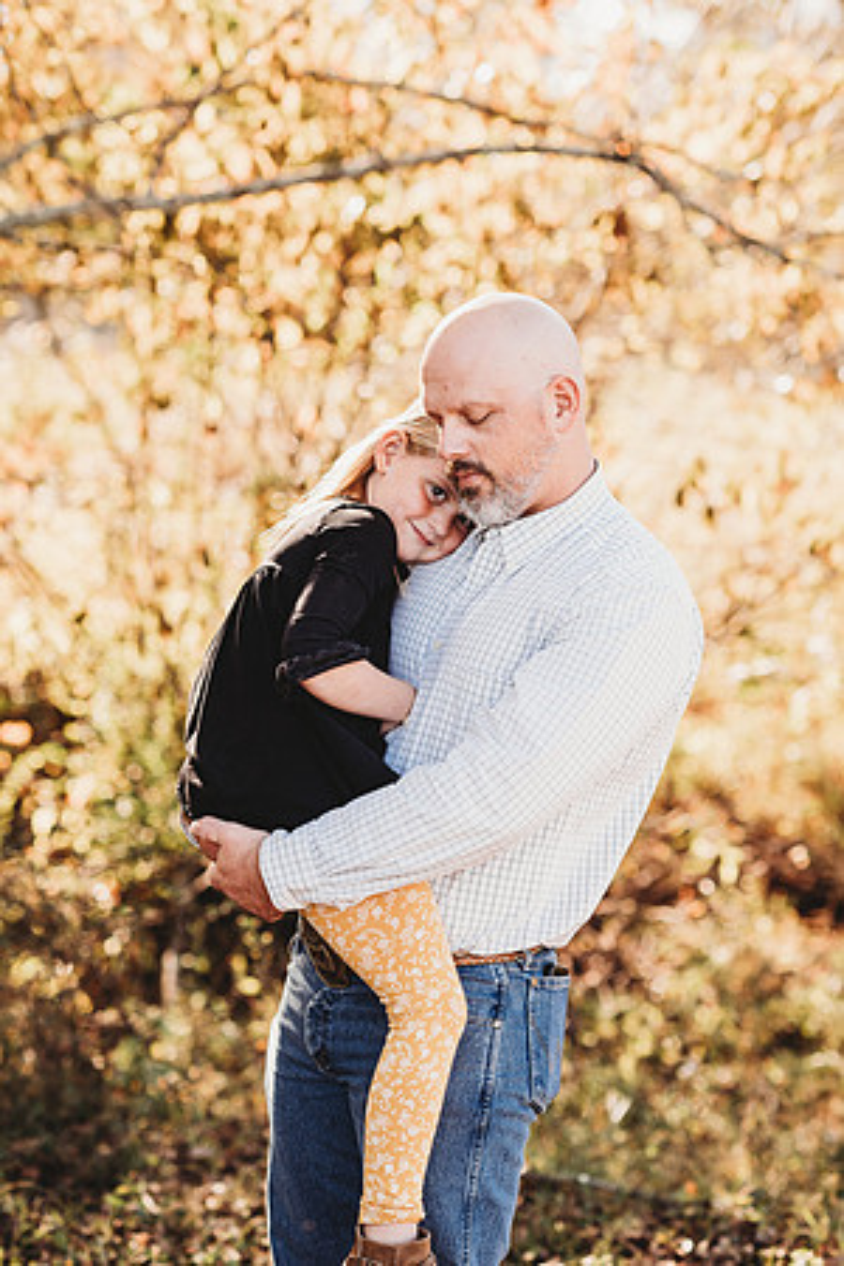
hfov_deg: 16.1
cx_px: 422
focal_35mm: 85
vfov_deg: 23.9
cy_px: 633
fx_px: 2989
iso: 160
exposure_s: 1/250
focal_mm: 85
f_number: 2.8
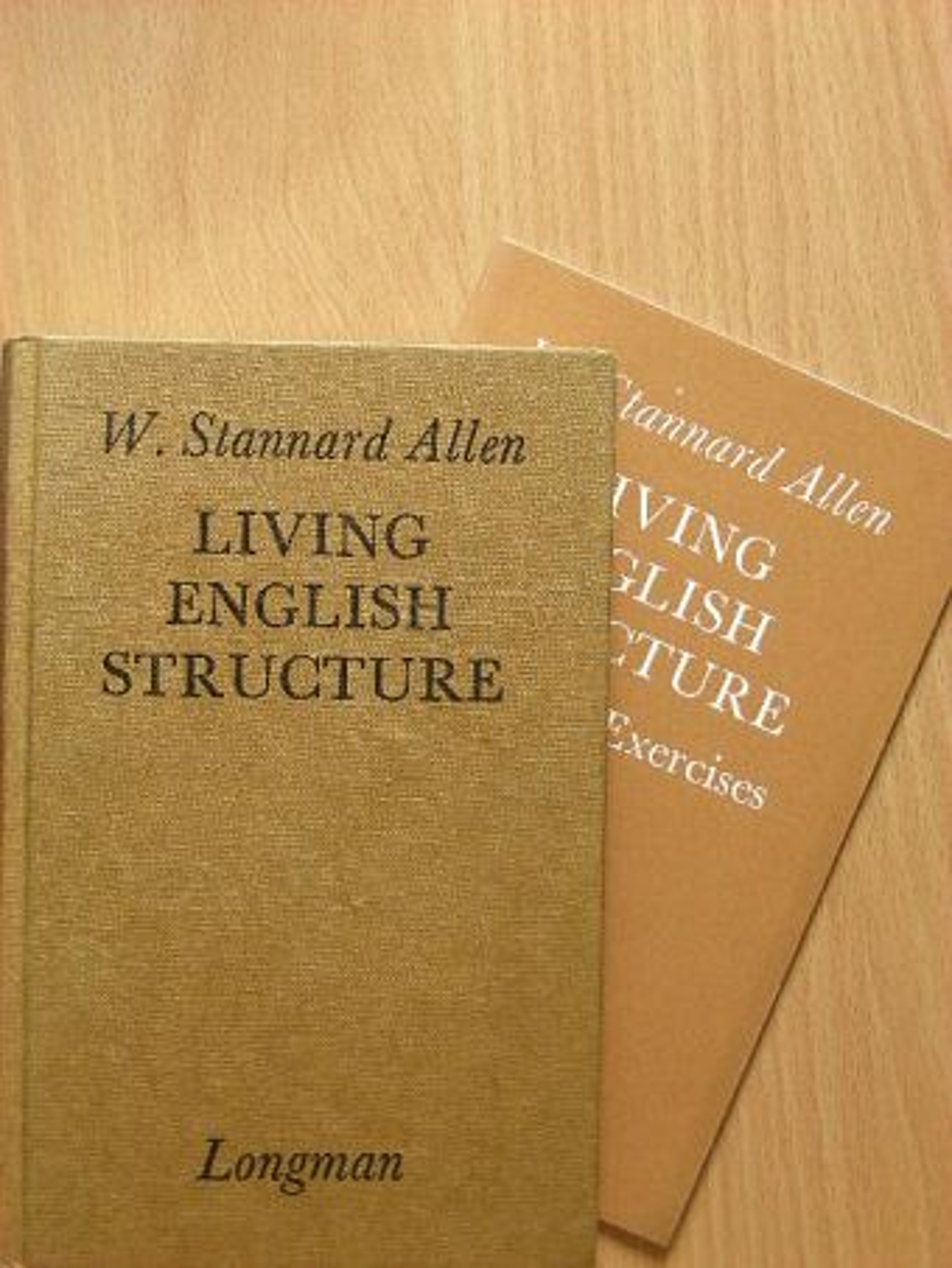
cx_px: 476
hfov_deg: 23.3
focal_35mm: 63
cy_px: 634
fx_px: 2309
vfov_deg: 30.7
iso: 168
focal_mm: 10.5
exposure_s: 1/30.2
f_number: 3.5
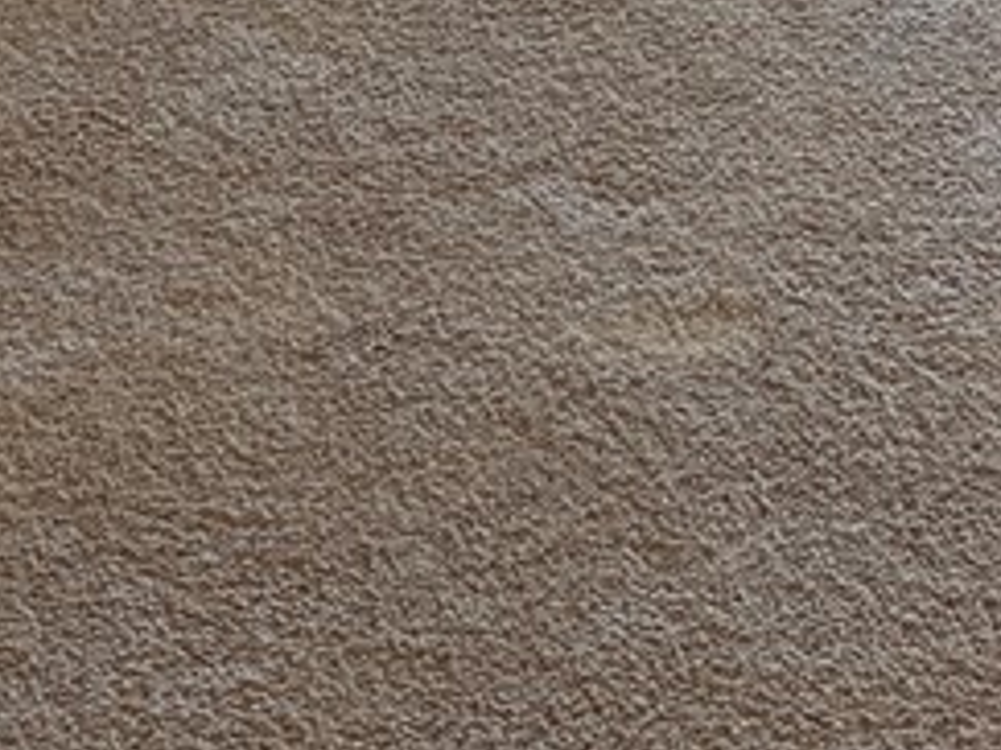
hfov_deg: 12.5
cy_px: -1430
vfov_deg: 8.1
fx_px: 4567
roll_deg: -0.4
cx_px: 758
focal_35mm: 158
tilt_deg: -10.8
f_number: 1.78
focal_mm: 6.76
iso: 100
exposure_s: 1/164
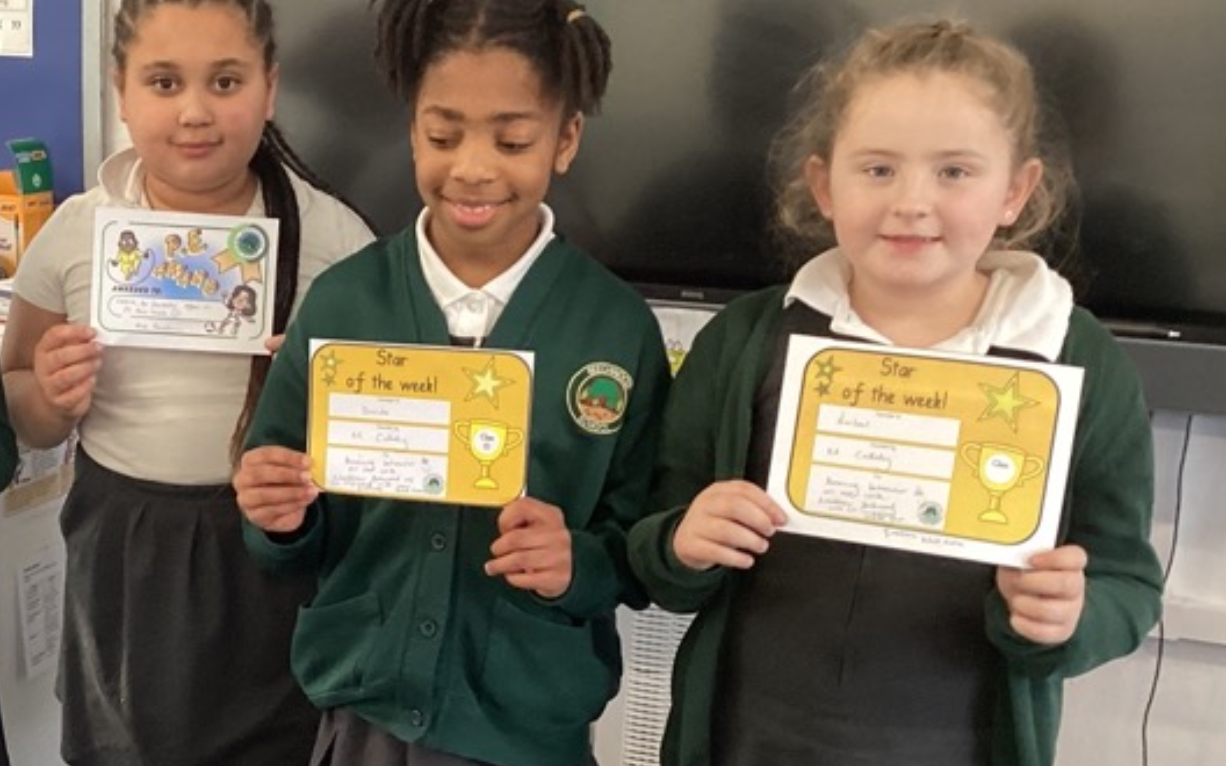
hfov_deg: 34.9
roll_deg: +0.2
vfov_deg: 23.1
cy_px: 449
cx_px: 211
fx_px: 1871
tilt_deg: -15.2
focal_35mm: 56
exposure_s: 1/50
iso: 200
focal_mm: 3.3
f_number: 2.4
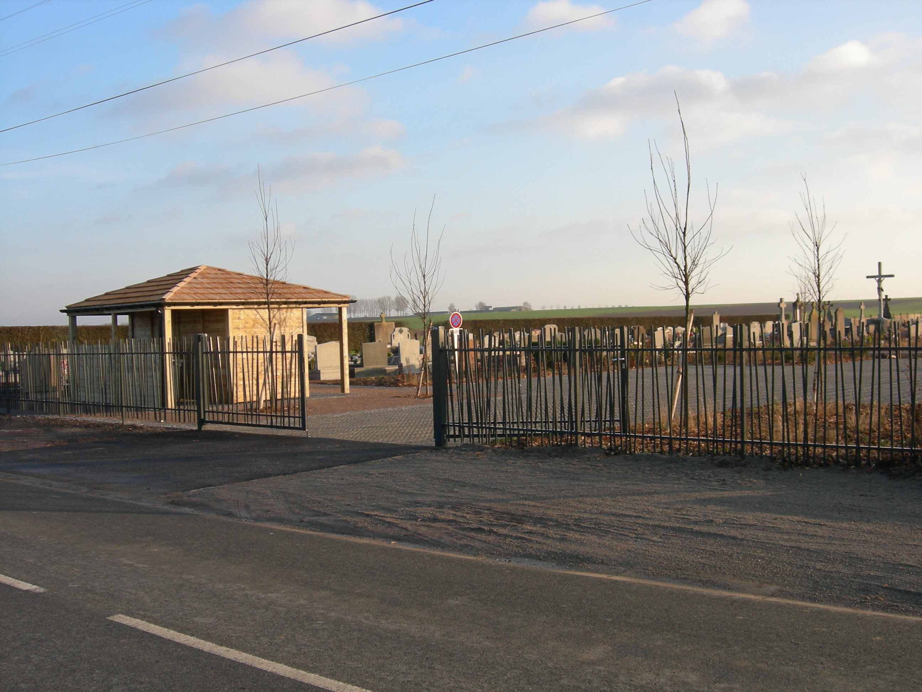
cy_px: 346
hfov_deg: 51.4
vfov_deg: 39.7
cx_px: 461
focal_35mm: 36
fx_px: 959
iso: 64
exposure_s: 1/170
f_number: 4.8
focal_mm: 7.5
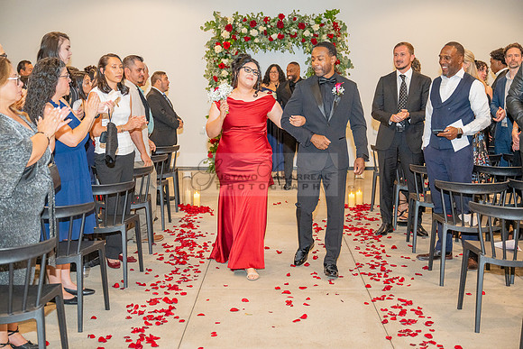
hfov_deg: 40.3
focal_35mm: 49
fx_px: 712
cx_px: 262
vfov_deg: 27.5
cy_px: 174
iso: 1250
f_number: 3.5
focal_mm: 49
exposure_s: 1/200
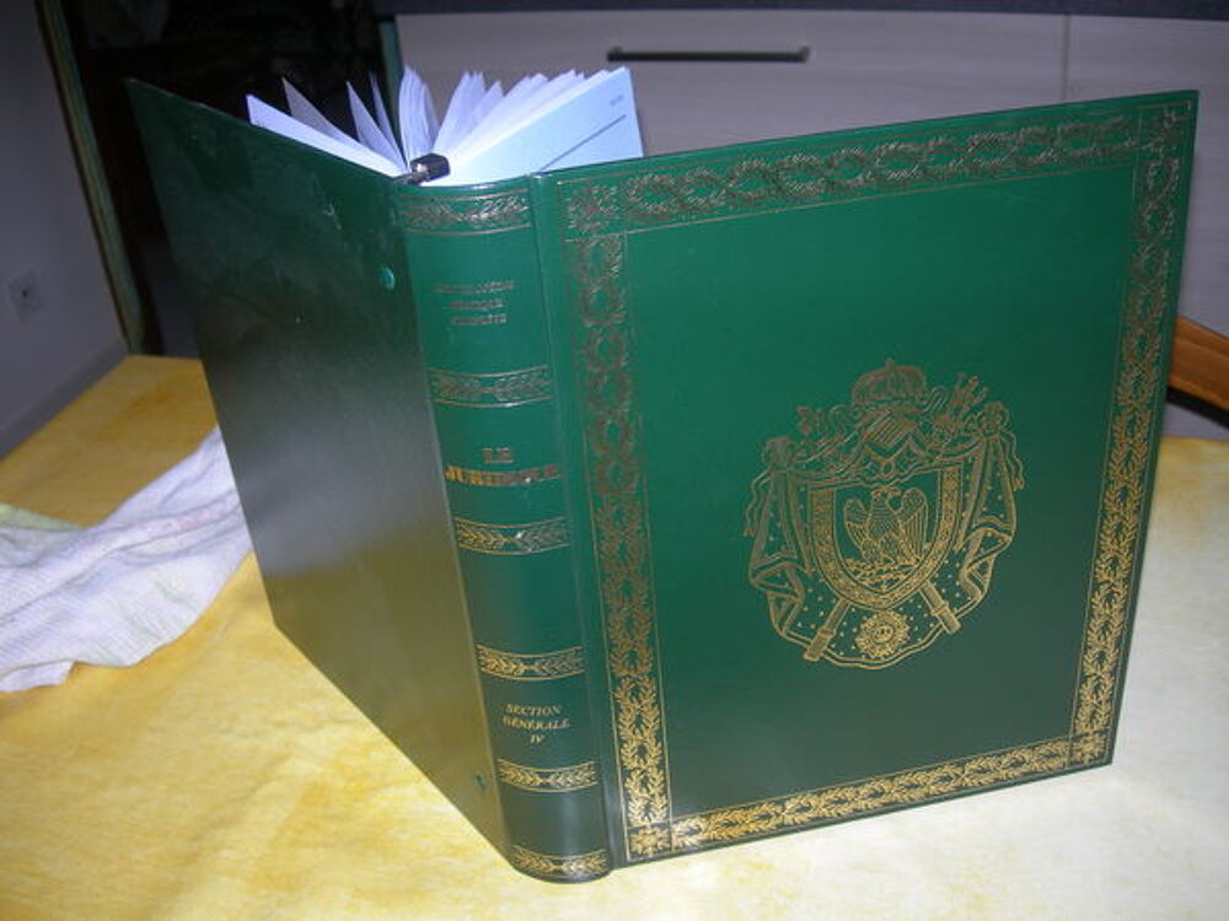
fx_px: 1349
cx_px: 614
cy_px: 460
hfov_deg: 49.0
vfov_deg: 37.7
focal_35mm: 38
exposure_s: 1/60.1
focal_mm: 7.8
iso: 50
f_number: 2.8
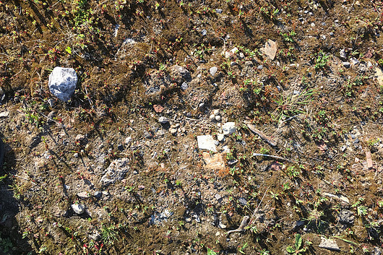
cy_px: 109
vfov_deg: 39.9
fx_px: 351
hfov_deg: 57.2
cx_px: 199
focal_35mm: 33
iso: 25
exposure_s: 1/615
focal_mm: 4.15
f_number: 2.2
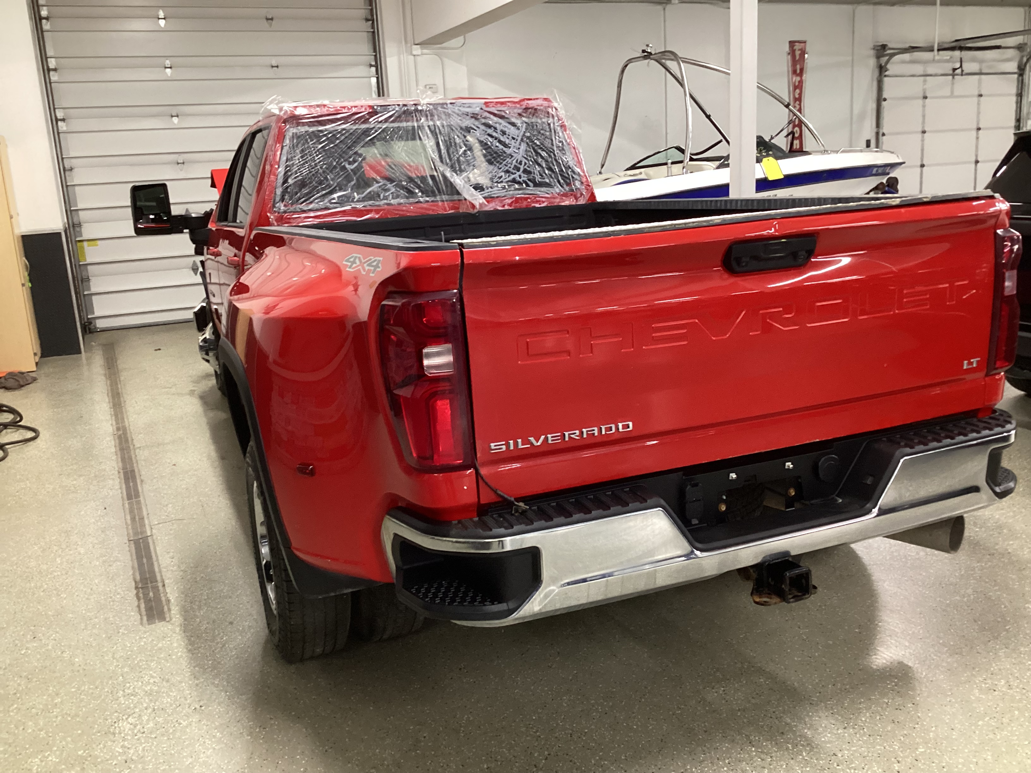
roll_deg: +3.3
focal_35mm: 31
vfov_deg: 45.4
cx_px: 516
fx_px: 923
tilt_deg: -14.5
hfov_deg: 58.4
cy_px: 386
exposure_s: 1/33
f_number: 2.4
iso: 250
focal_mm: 3.3
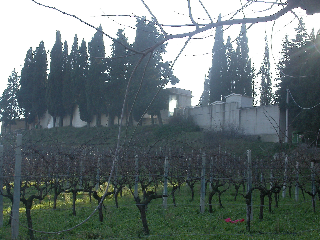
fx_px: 610
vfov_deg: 22.3
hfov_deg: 29.4
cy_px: 120
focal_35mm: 66
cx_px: 160
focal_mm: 13.8
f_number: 5.2
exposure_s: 1/182
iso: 100
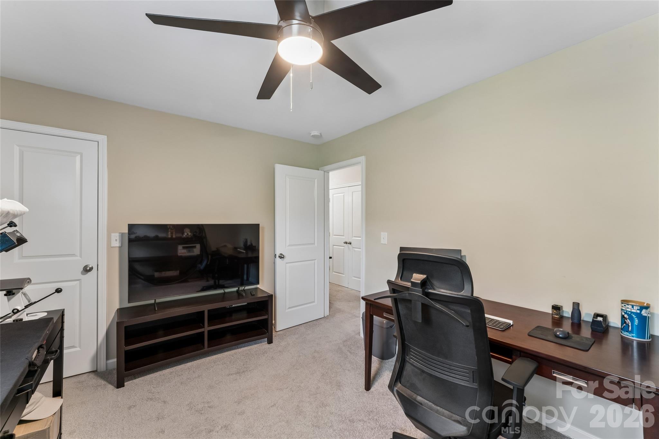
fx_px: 256
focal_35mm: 14
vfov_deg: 81.2
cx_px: 330
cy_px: 220
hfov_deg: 104.3
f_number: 13
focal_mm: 14
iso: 400
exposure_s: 1/2
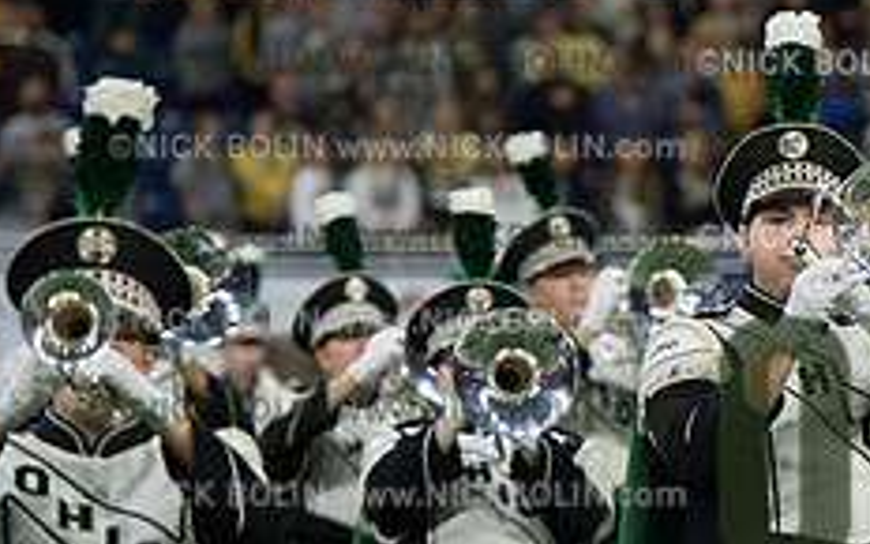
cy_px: 495
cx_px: 982
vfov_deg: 3.2
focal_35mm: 408
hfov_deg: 5.1
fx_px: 9674
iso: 2500
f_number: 3.5
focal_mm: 160
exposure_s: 1/2000
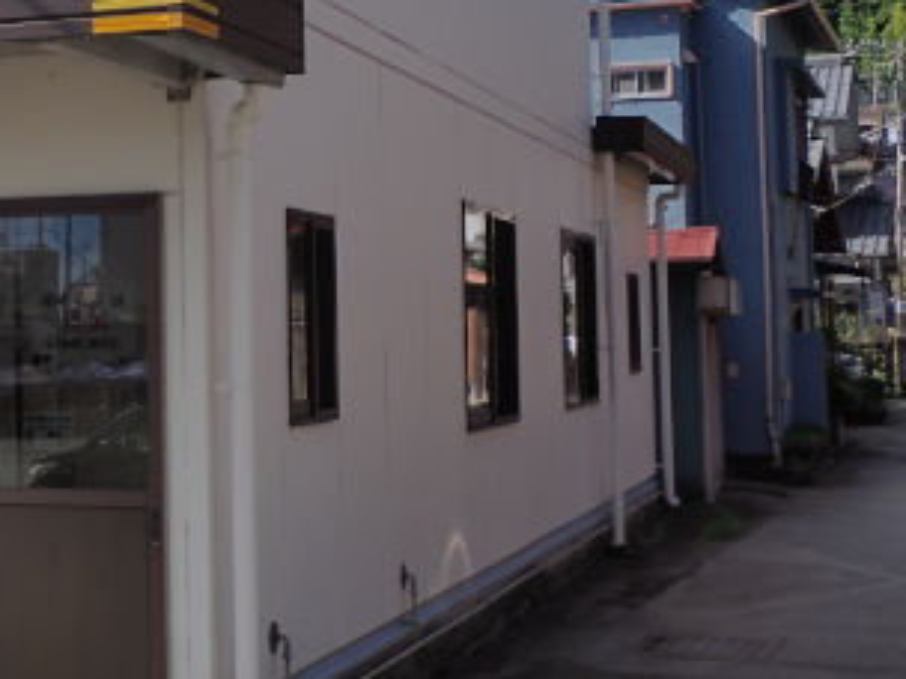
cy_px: 211
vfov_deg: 19.6
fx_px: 1963
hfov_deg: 25.0
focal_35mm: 75
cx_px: 36
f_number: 3.5
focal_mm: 6.83
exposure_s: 1/400
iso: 100
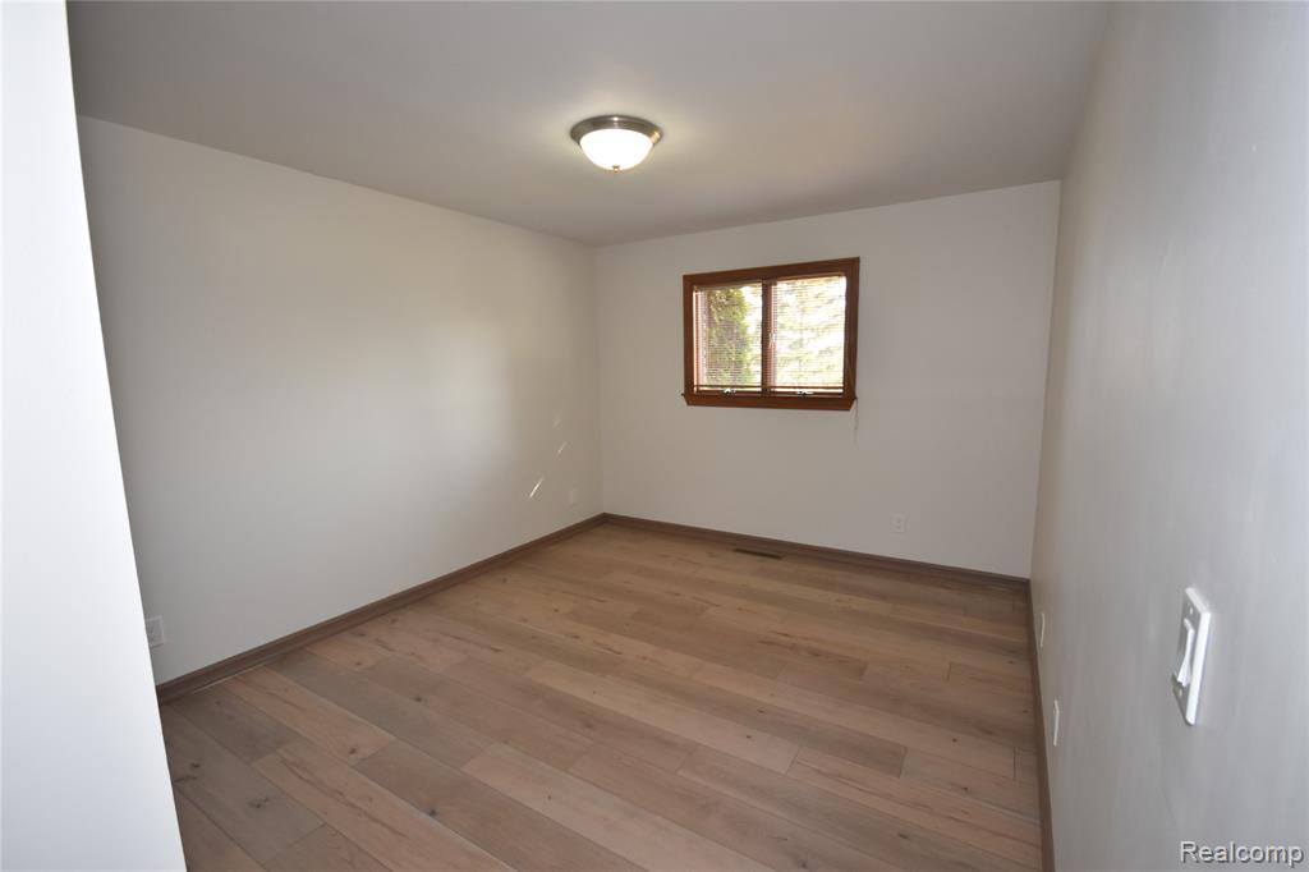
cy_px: 436
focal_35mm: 15
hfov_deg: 100.4
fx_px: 545
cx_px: 654
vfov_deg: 77.3
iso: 800
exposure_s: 1/100
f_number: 5
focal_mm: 10
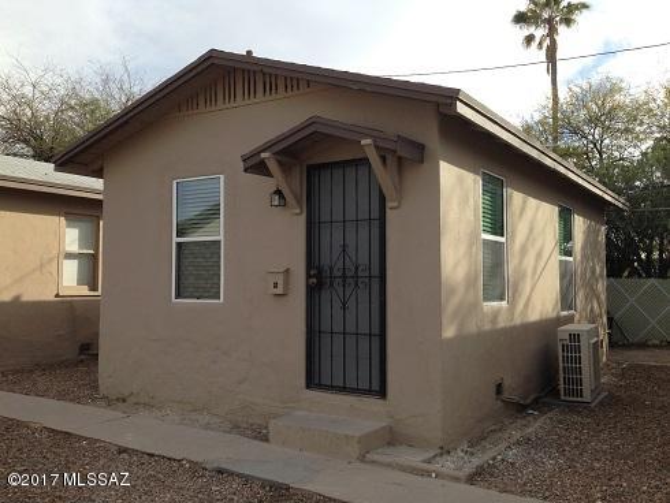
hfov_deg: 55.3
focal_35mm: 33
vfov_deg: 43.0
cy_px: 252
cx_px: 335
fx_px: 639
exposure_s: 1/985
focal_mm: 4.12
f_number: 2.4
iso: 50
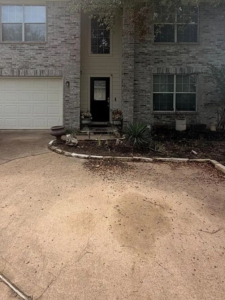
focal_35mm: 23
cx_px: 92
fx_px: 199
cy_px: 101
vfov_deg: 71.9
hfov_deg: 58.5
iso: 40
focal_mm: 2.22
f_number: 2.2
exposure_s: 1/770
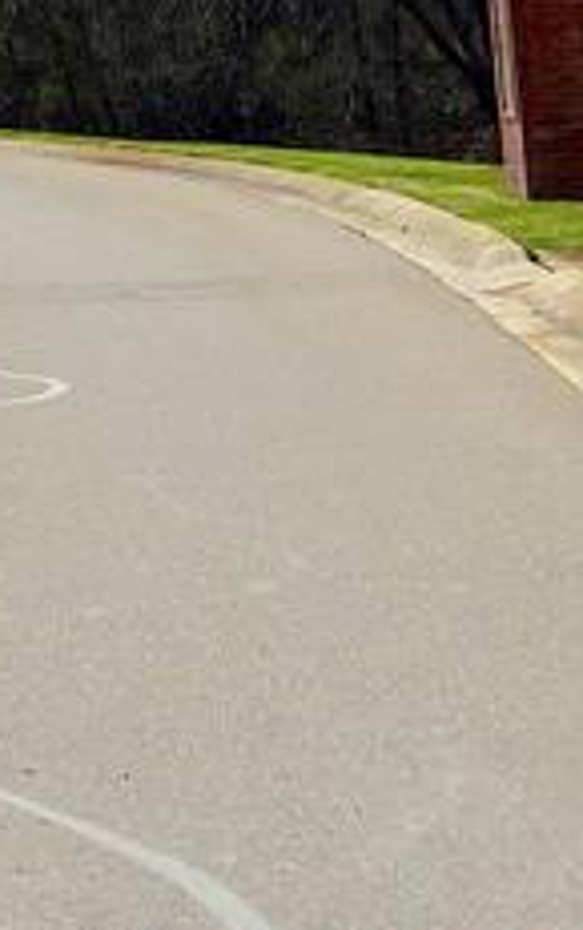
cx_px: -503
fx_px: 3092
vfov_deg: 15.5
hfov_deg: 10.1
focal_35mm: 122
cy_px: -556
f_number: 1.6
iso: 50
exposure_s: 1/18868
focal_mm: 5.96
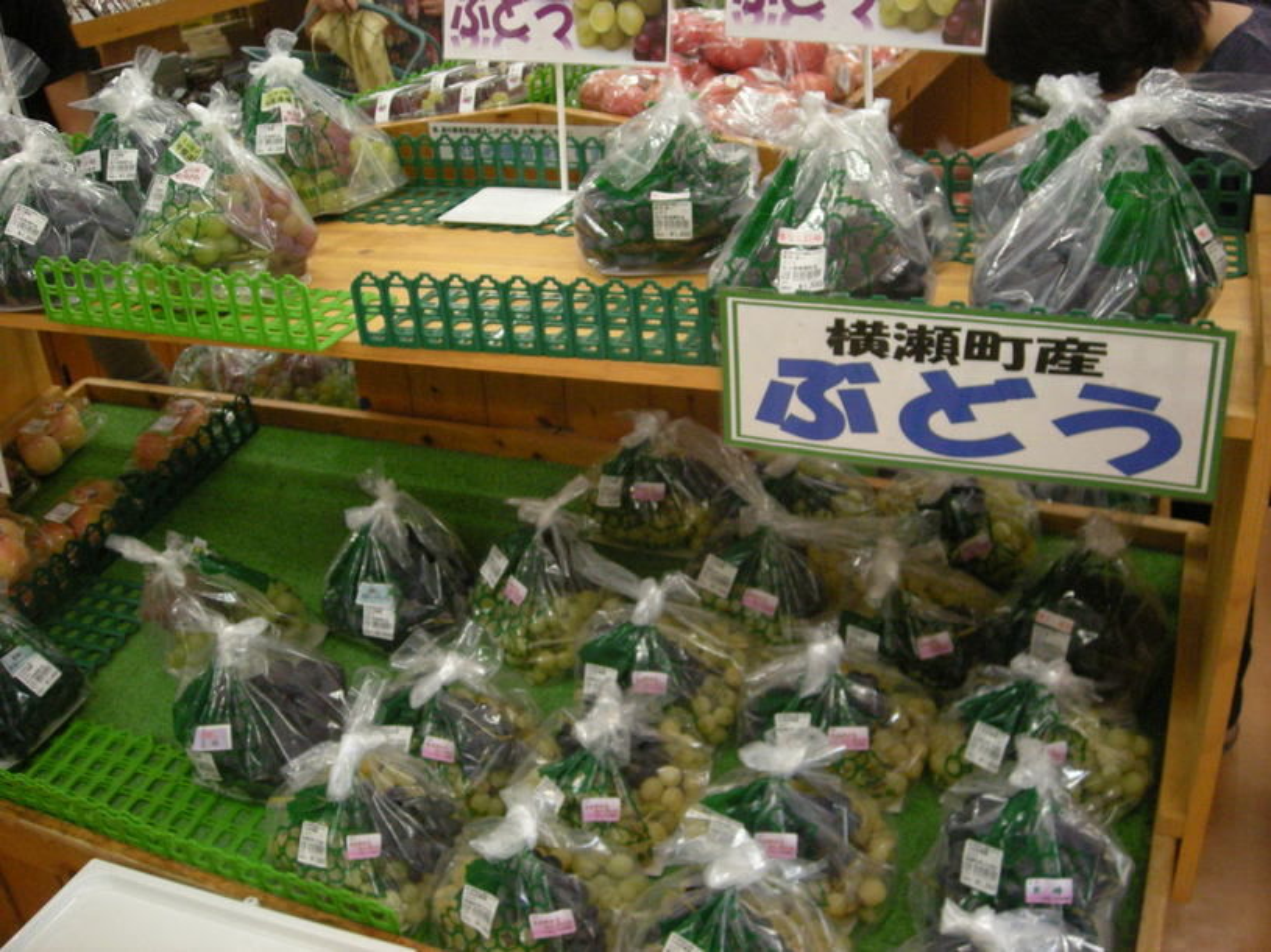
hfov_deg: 52.6
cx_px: 636
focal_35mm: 35
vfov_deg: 40.7
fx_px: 1285
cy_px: 476
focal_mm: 5.7
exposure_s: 1/68.1
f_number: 2.8
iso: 292
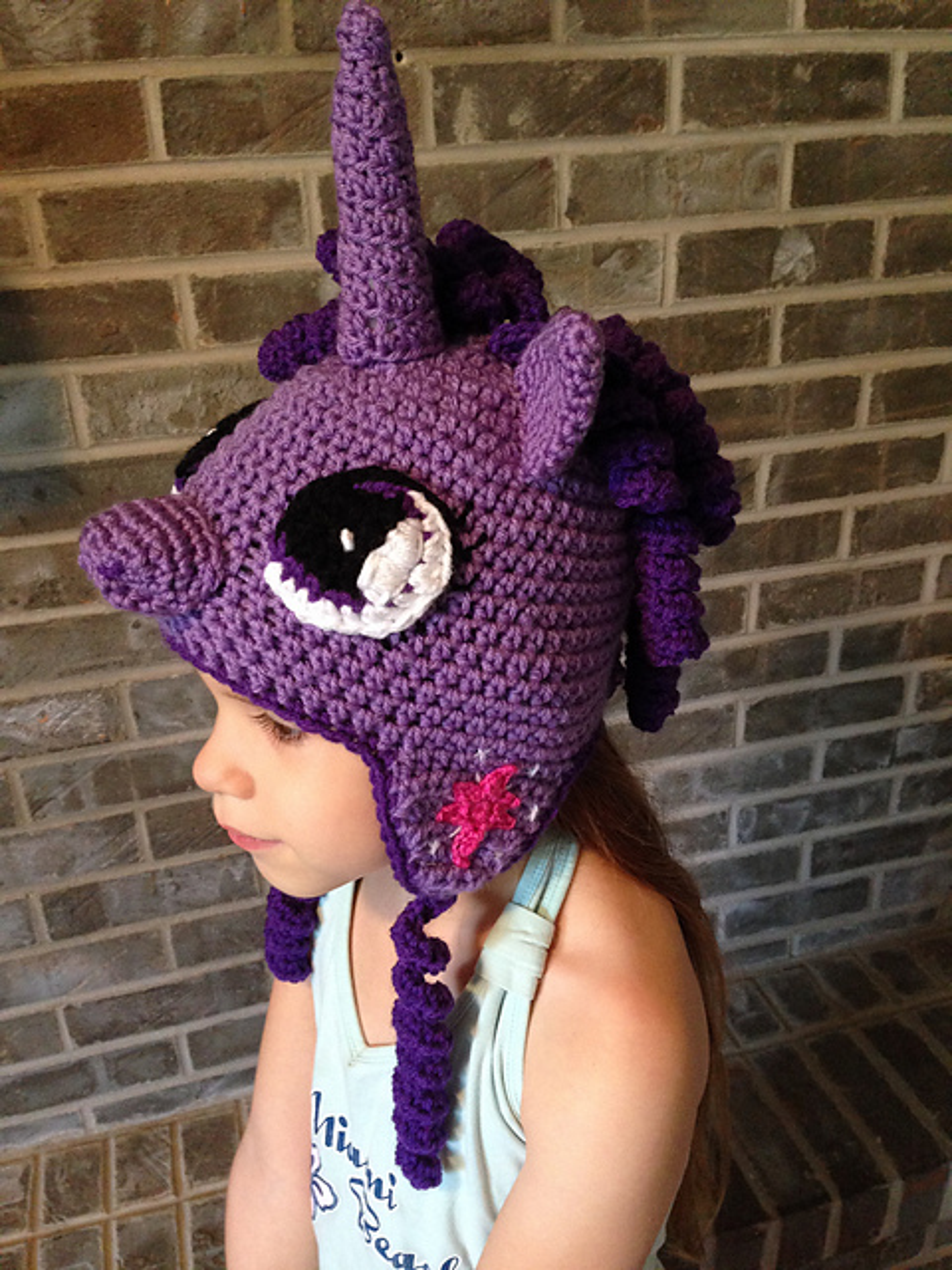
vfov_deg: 55.4
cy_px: 635
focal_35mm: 33
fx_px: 1210
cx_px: 476
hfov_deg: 42.9
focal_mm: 4.12
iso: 250
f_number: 2.4
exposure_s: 1/20
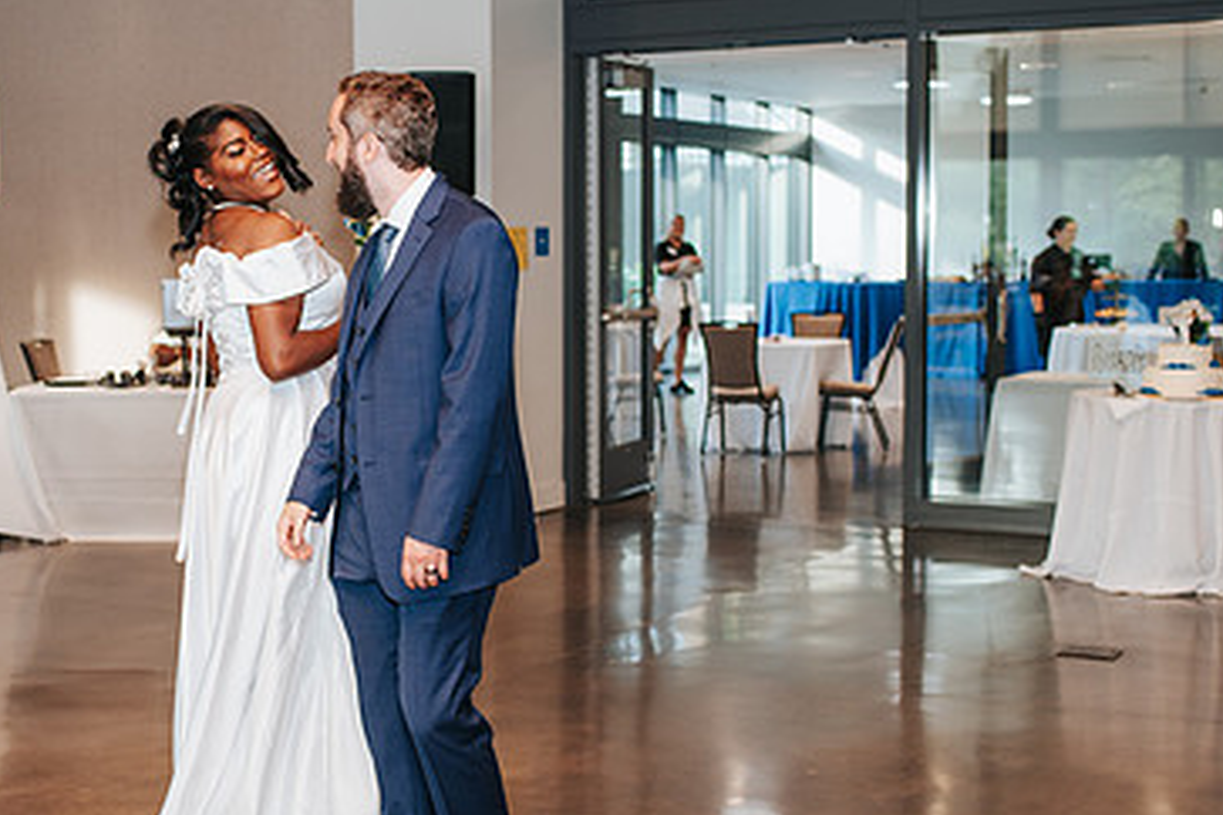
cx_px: 326
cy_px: 427
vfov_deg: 21.9
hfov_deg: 31.9
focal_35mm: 62
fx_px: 2106
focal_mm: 35
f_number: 2.8
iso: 560
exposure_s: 1/160
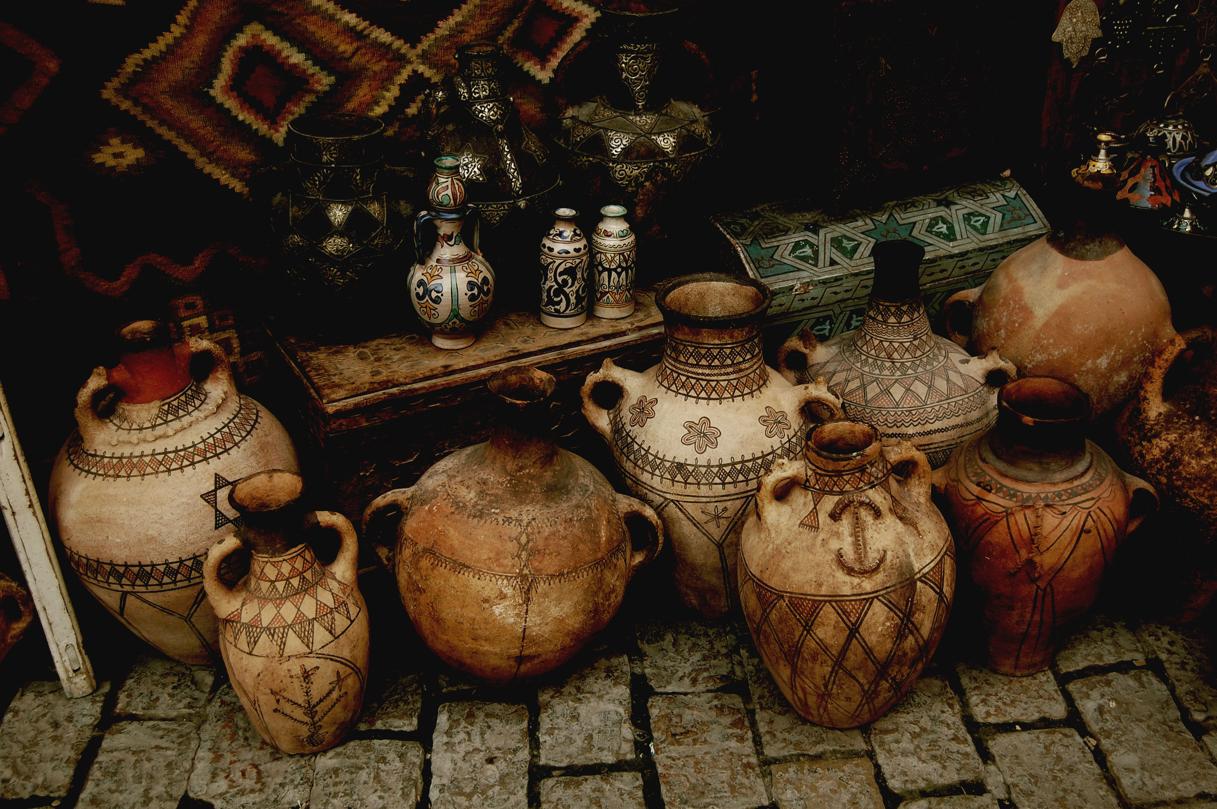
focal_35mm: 39
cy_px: 404
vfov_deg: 34.1
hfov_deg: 49.6
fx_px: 1317
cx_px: 608
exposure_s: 1/125
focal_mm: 26
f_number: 4
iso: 200
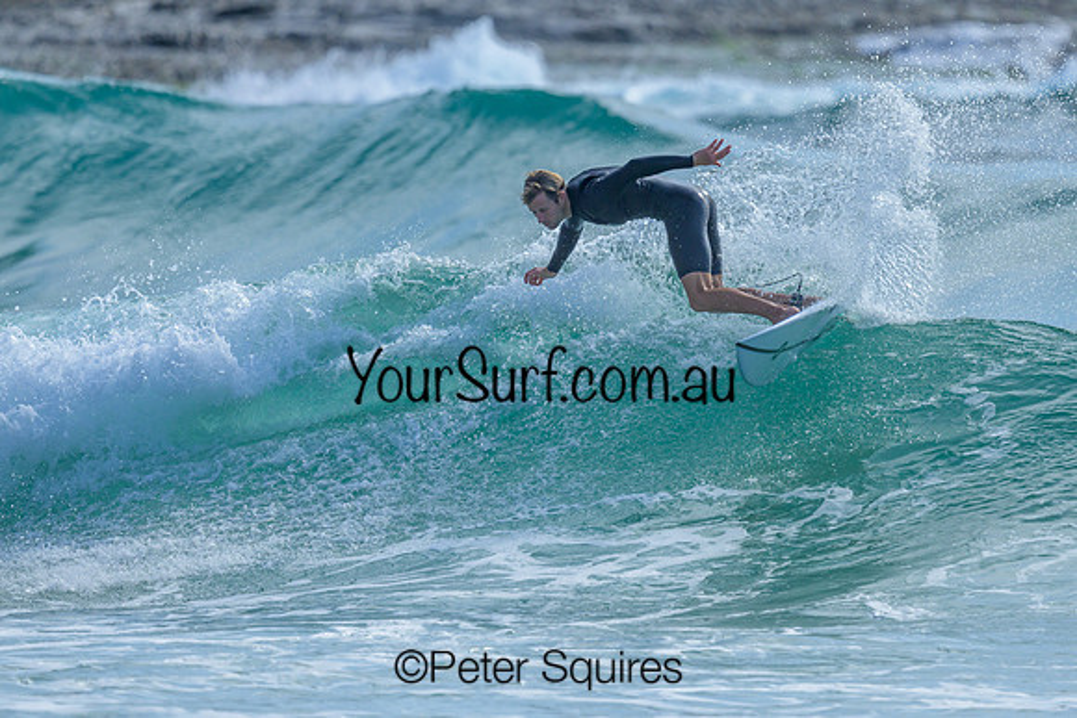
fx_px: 29030
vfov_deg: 1.4
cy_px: 303
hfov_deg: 2.1
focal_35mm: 970
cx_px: 653
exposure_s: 1/2000
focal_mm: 800
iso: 250
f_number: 6.3
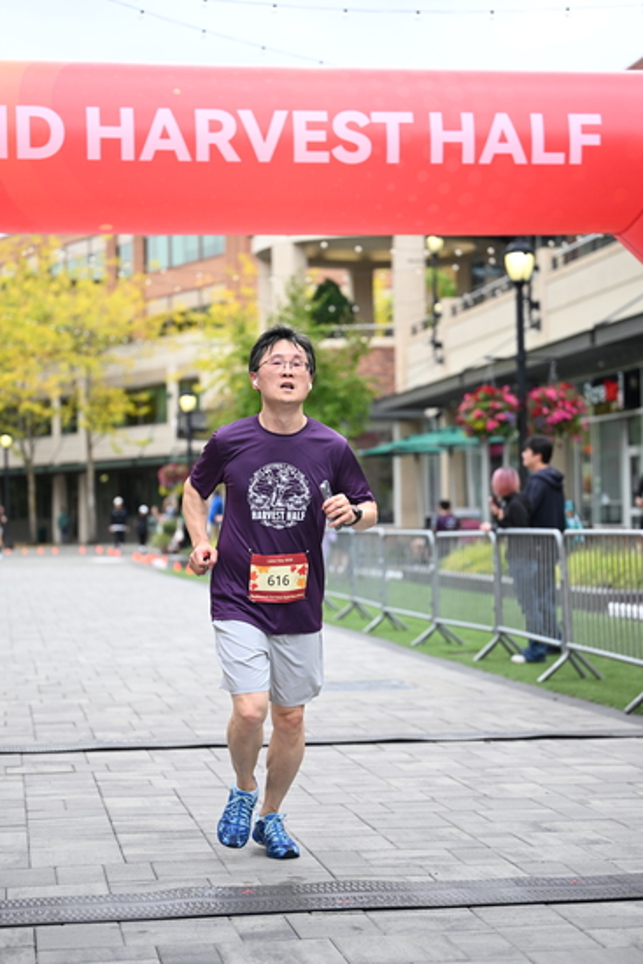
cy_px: 482
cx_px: 322
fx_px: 1874
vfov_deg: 28.8
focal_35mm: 70
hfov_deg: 19.5
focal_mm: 70
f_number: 2.8
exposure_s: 1/2000
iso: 640
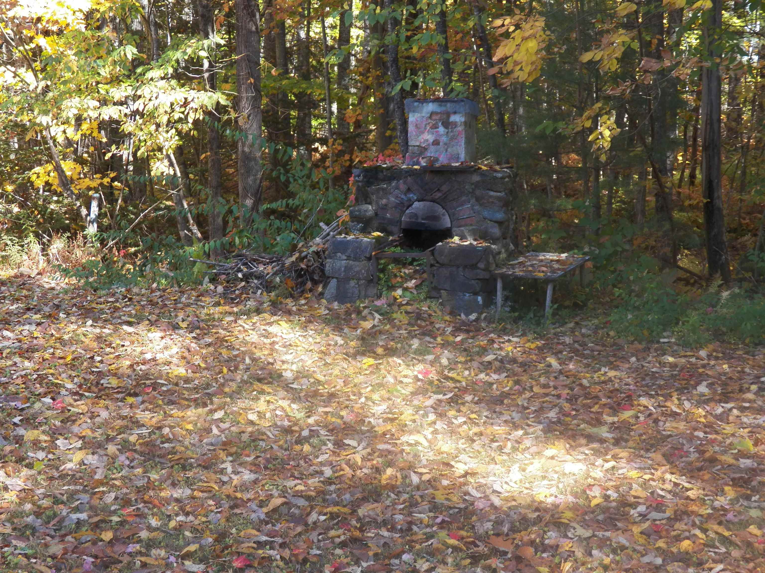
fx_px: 1370
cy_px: 286
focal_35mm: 62
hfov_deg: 31.2
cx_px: 382
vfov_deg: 23.7
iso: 125
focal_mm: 11.2
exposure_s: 1/100
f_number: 3.6
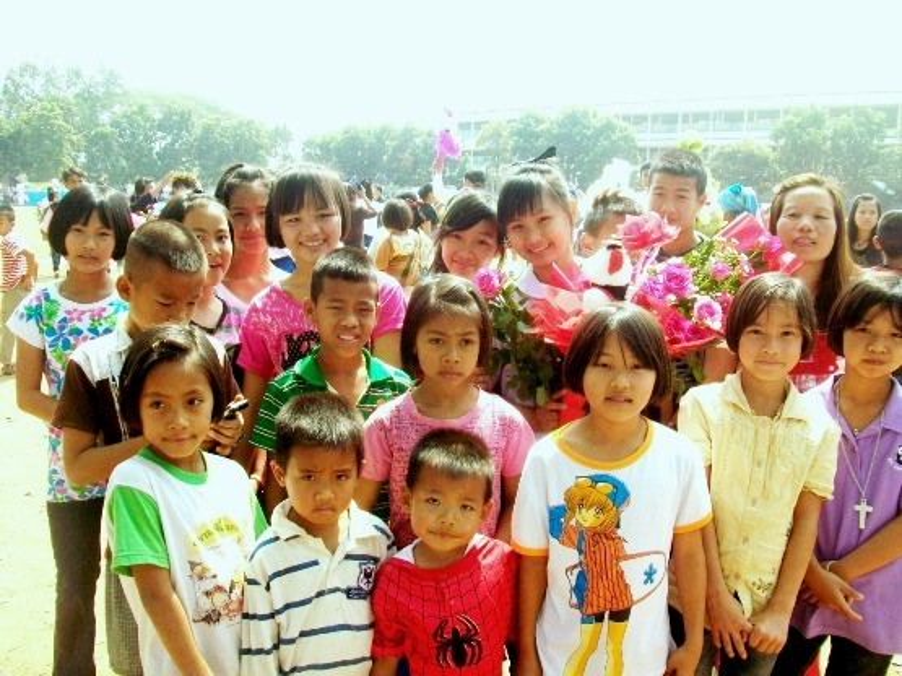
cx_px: 451
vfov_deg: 44.1
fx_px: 834
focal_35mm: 32
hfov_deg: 56.8
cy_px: 338
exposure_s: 1/400
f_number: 2.8
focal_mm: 5.7
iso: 64
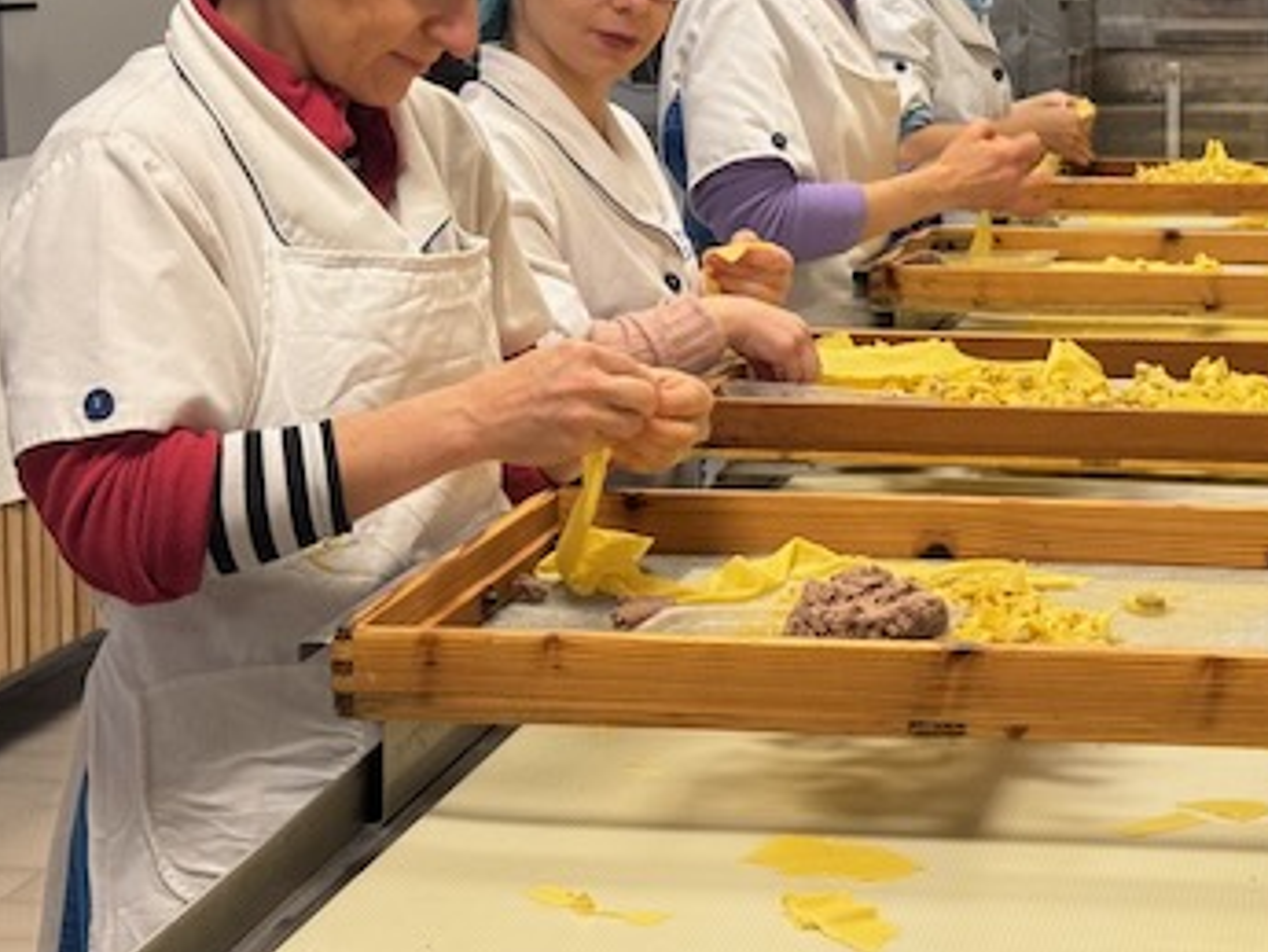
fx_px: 3261
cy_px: 279
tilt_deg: -7.3
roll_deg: -0.3
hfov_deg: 21.7
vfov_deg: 16.5
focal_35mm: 89
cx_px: 1029
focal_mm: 6.86
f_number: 1.78
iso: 125
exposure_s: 1/50
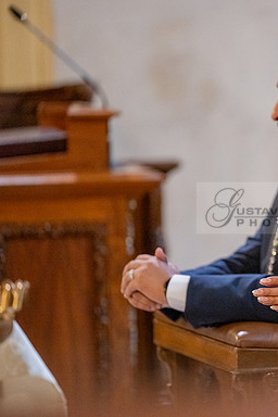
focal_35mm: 302
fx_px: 3498
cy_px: 208
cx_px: 291
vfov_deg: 6.8
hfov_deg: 4.5
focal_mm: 200
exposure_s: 1/200
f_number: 2.8
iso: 2000
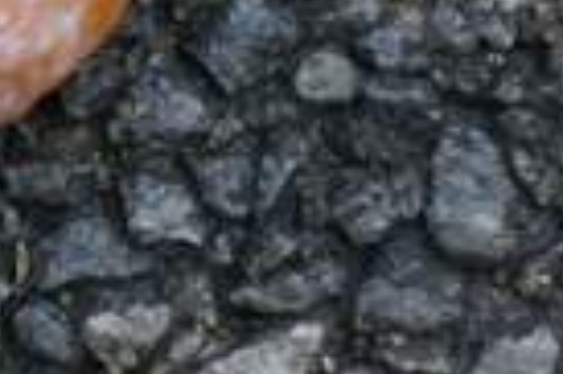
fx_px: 3596
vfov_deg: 5.9
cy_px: -245
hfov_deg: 8.8
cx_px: -181
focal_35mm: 230
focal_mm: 35
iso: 100
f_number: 5.6
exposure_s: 1/50
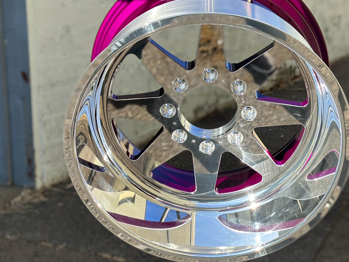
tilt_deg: -10.8
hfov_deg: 28.1
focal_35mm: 69
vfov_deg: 21.3
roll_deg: -2.2
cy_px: 125
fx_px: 696
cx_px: 200
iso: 80
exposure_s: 1/2114
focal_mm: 6.86
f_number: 1.78
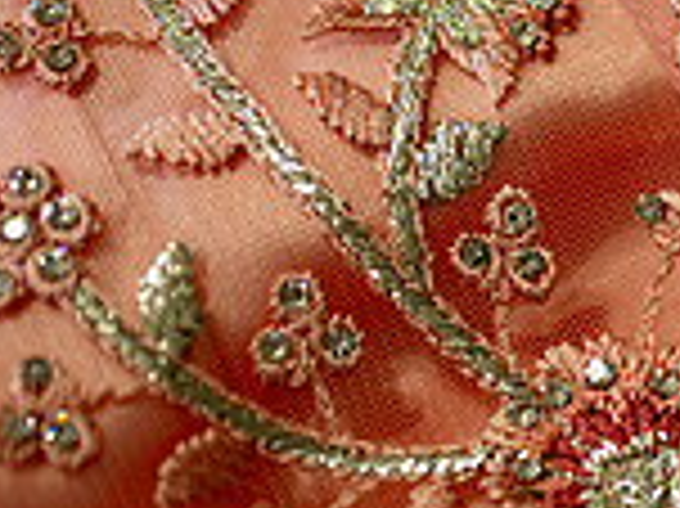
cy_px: 474
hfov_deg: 10.2
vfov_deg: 8.0
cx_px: 1139
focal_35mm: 185
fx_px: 3631
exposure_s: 1/160
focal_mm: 50
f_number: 1.4
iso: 125
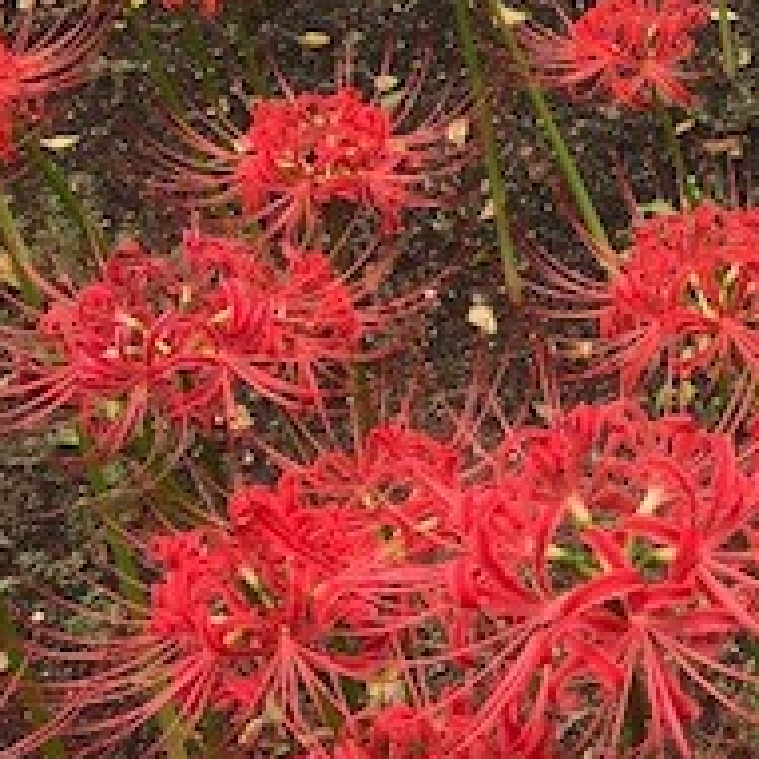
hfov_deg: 19.0
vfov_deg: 20.2
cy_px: 0
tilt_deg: -27.8
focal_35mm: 83
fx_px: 2059
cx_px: 1053
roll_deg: +0.9
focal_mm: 3.99
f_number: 1.8
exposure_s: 1/499
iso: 20
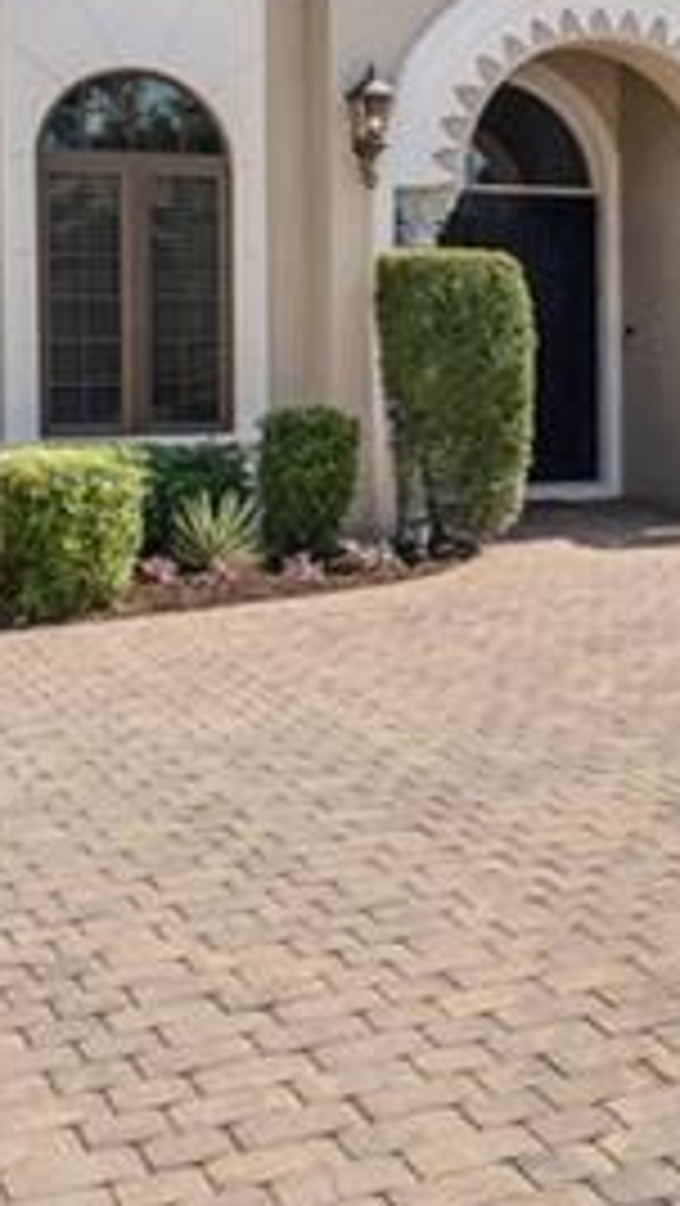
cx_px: 1058
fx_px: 2049
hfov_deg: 16.9
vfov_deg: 32.5
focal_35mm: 64
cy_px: 392
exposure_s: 1/500
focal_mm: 16
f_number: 9
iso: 200
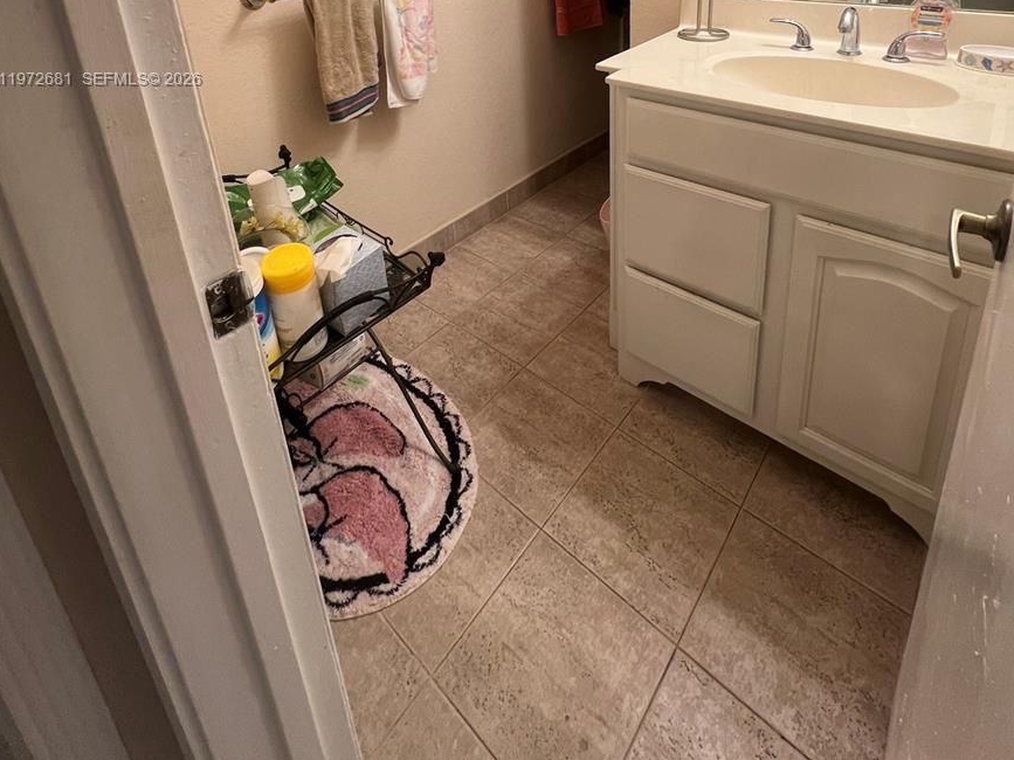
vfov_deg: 60.9
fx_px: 527
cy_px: 81
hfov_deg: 87.8
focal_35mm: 18
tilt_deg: -17.1
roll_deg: +3.8
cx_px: 511
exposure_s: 1/60
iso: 125
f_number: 1.8
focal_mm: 1.57
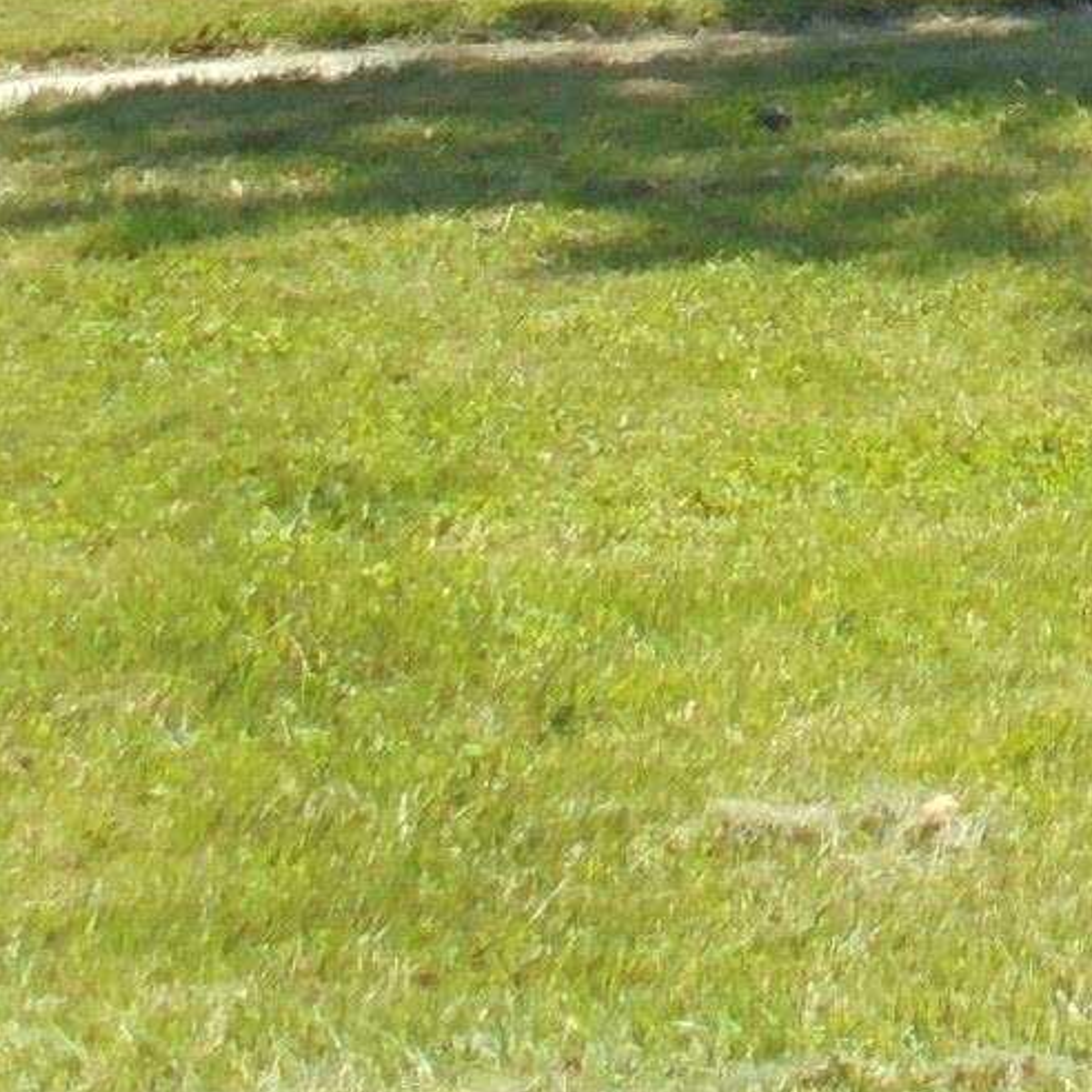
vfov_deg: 11.7
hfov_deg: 11.3
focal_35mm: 135
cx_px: 2408
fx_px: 4818
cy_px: -1028
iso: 100
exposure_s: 1/400
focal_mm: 5.3
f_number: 3.7
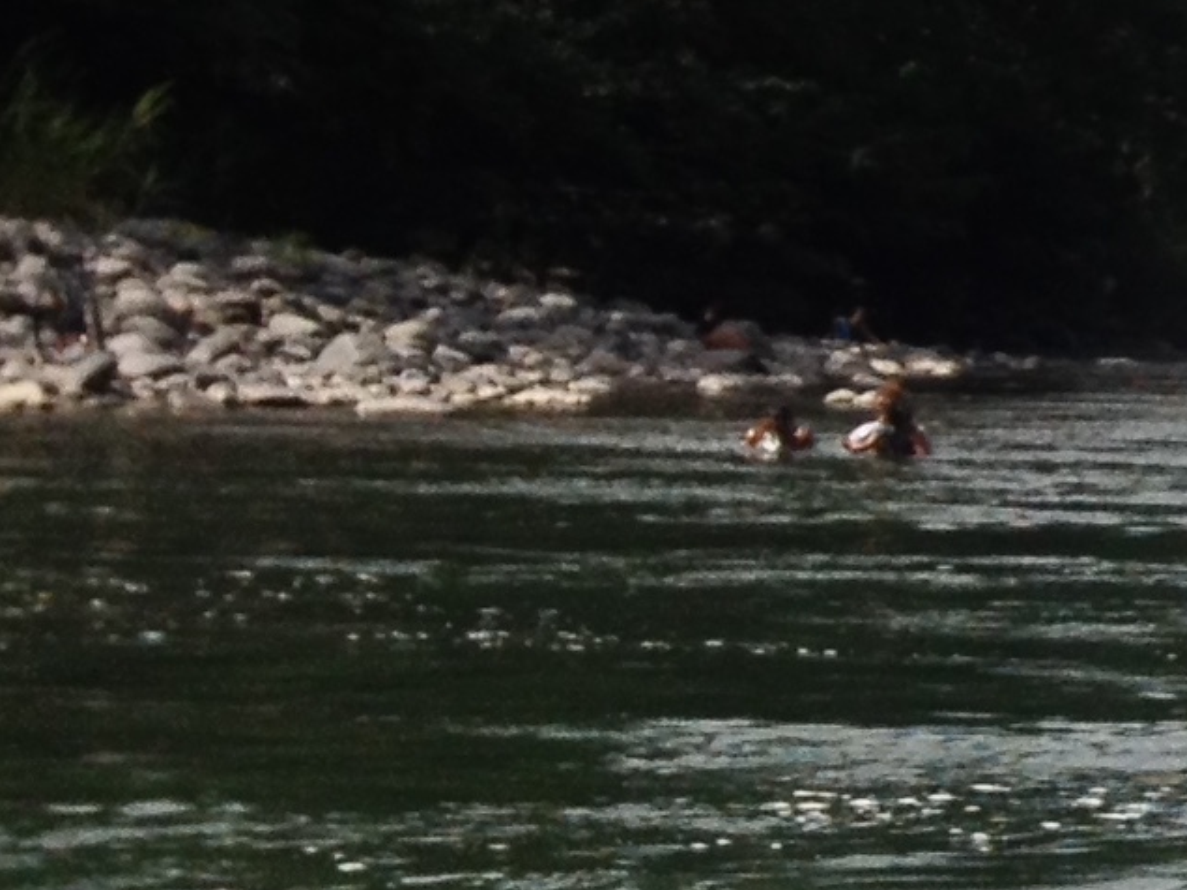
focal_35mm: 180
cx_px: 3017
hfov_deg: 9.5
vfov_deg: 8.2
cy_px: -125
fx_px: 6171
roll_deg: -2.4
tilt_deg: +1.2
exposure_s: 1/2404
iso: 50
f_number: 2.4
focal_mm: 4.28
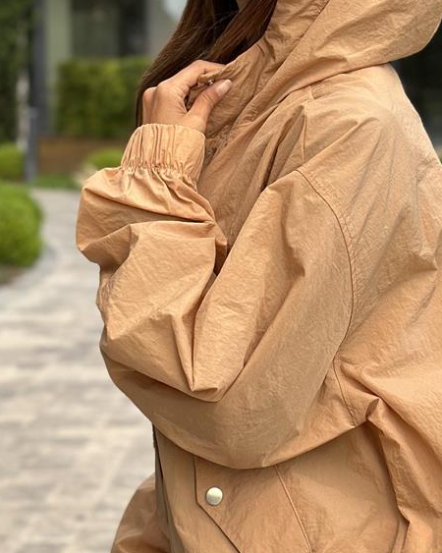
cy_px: 197
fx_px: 1816
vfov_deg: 17.3
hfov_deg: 13.8
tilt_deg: -4.3
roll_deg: +0.2
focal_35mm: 111
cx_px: 312
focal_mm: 6.86
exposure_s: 1/139
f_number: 1.78
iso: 80
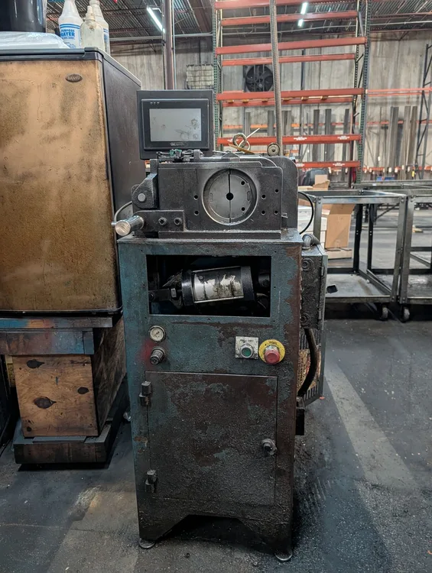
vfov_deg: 71.5
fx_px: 398
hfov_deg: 57.0
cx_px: 216
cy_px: 286
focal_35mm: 24
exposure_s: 1/60
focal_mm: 6.9
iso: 139
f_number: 1.68
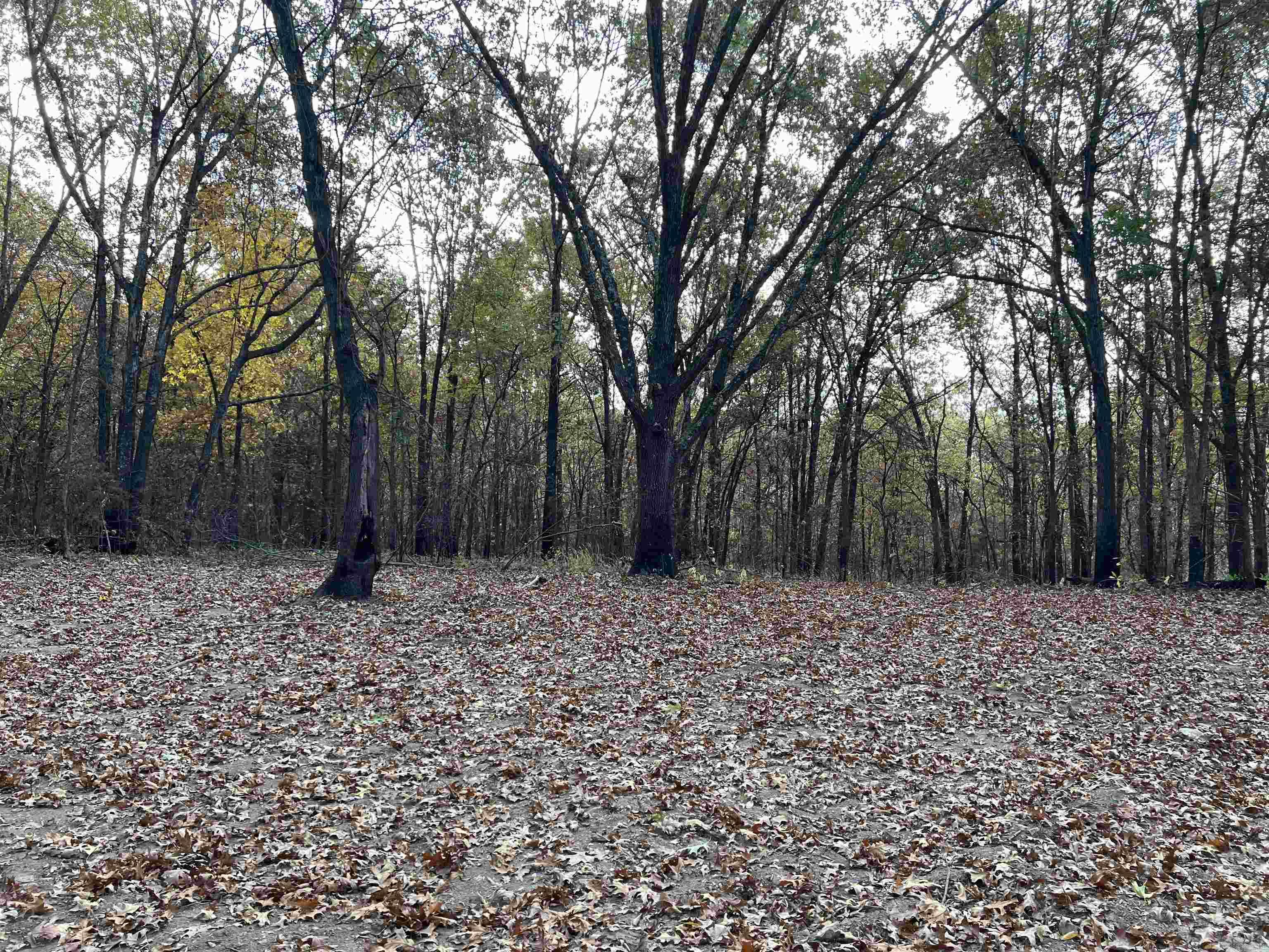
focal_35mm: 26
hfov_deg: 67.3
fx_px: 953
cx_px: 634
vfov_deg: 53.1
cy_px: 476
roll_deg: -1.1
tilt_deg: +2.3
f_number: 1.5
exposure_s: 1/239
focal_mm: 5.7
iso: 40
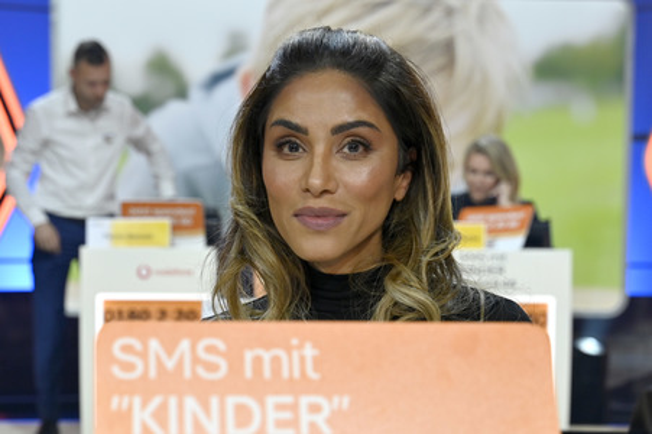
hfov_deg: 41.9
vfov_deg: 28.6
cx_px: 326
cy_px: 217
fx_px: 851
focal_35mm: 47
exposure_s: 1/200
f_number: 4
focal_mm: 47
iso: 800
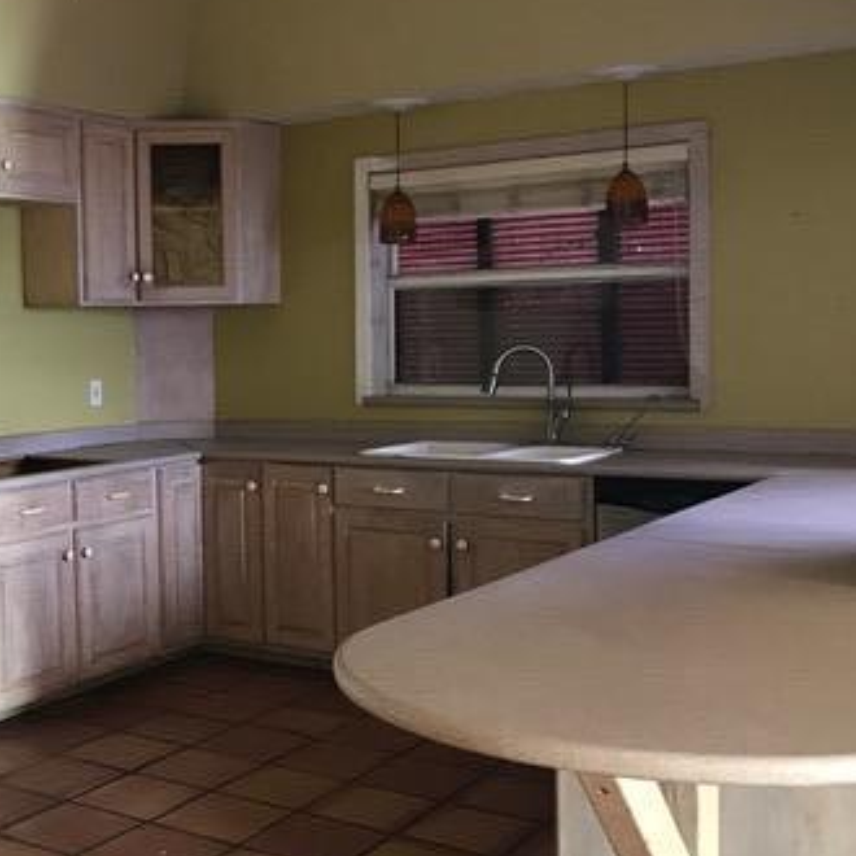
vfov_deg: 35.4
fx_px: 1343
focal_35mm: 48
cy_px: 418
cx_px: 125
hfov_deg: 33.9
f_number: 1.8
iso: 64
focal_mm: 3.99
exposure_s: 1/15
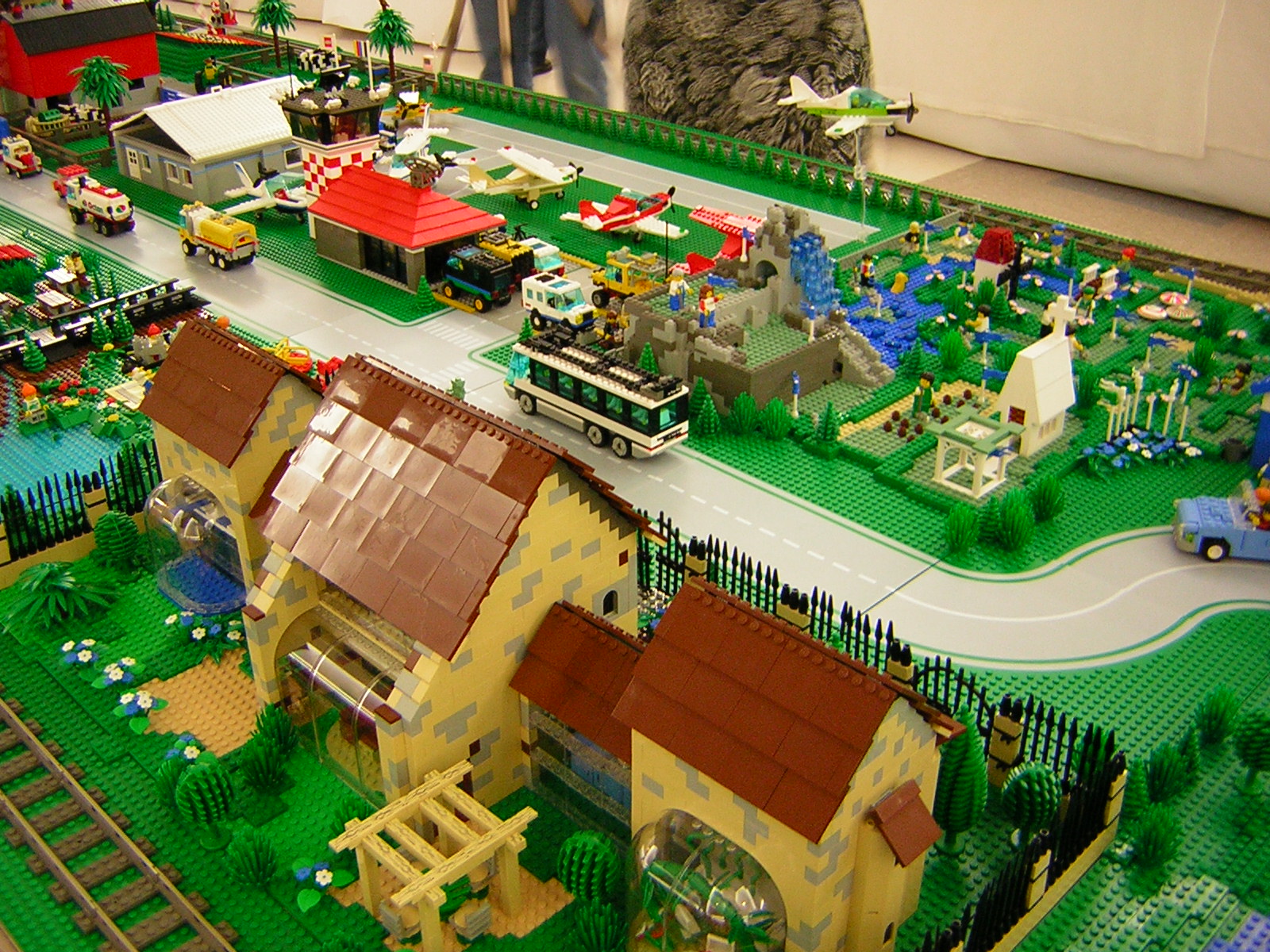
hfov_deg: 51.4
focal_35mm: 36
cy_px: 476
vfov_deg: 39.7
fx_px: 1321
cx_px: 635
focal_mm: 4.7
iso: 90
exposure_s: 1/5.5
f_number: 2.6
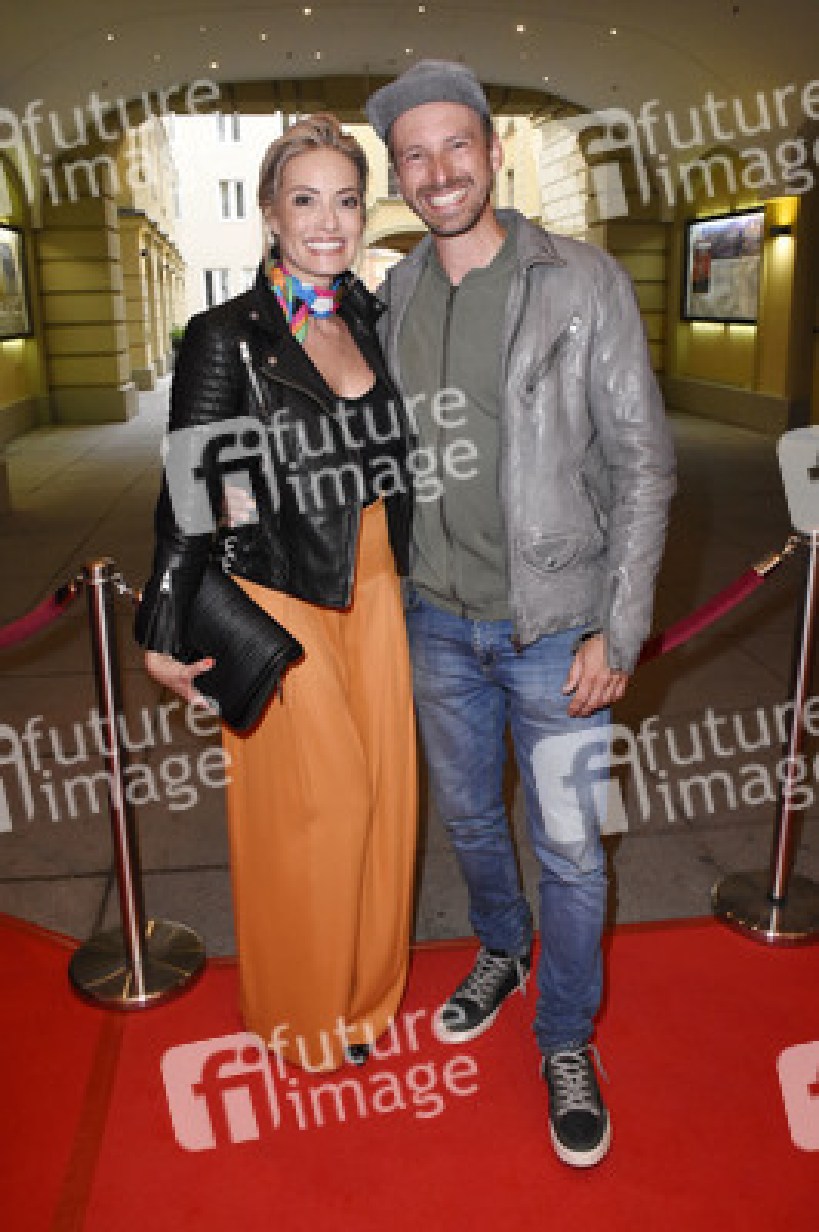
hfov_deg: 43.5
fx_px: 1025
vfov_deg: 62.0
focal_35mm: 30
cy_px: 616
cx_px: 410
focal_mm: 20
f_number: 6.3
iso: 3200
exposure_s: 1/125
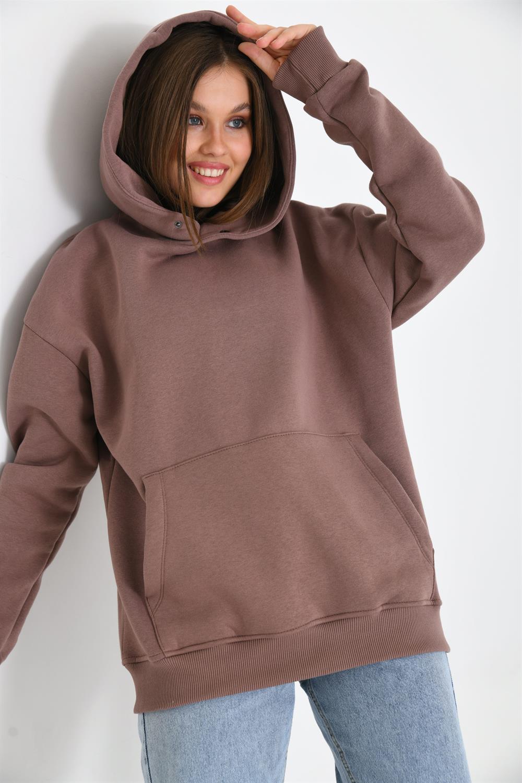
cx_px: 261
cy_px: 392
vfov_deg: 36.2
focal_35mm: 55
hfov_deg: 24.6
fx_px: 1196
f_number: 5.6
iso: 100
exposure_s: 1/125
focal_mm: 55
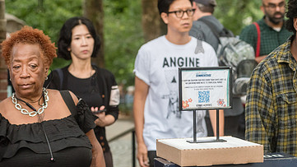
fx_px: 1165
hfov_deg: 14.5
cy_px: 119
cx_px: 199
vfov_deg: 8.2
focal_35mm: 148
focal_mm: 86
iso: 1250
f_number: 4.5
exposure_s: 1/320
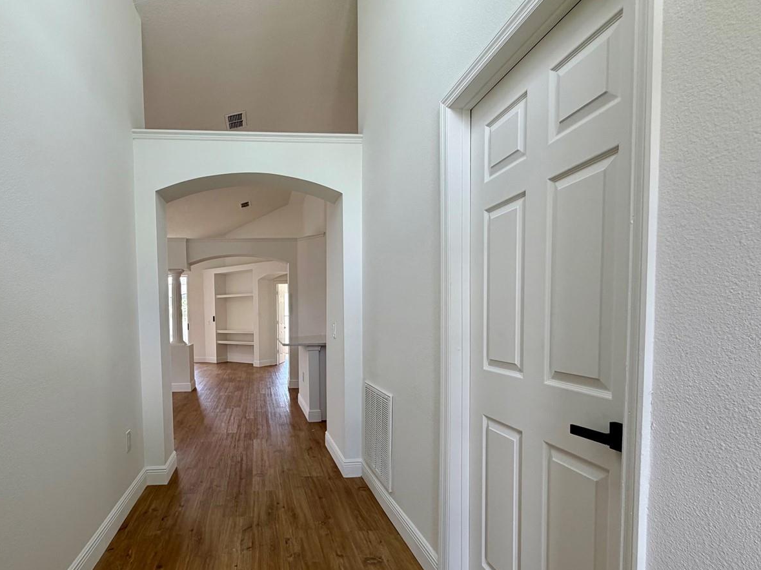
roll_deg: +1.8
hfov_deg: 83.3
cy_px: 340
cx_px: 293
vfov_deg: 68.0
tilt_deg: -2.7
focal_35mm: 19
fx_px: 418
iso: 100
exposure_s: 1/120
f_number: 2.2
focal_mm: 2.22
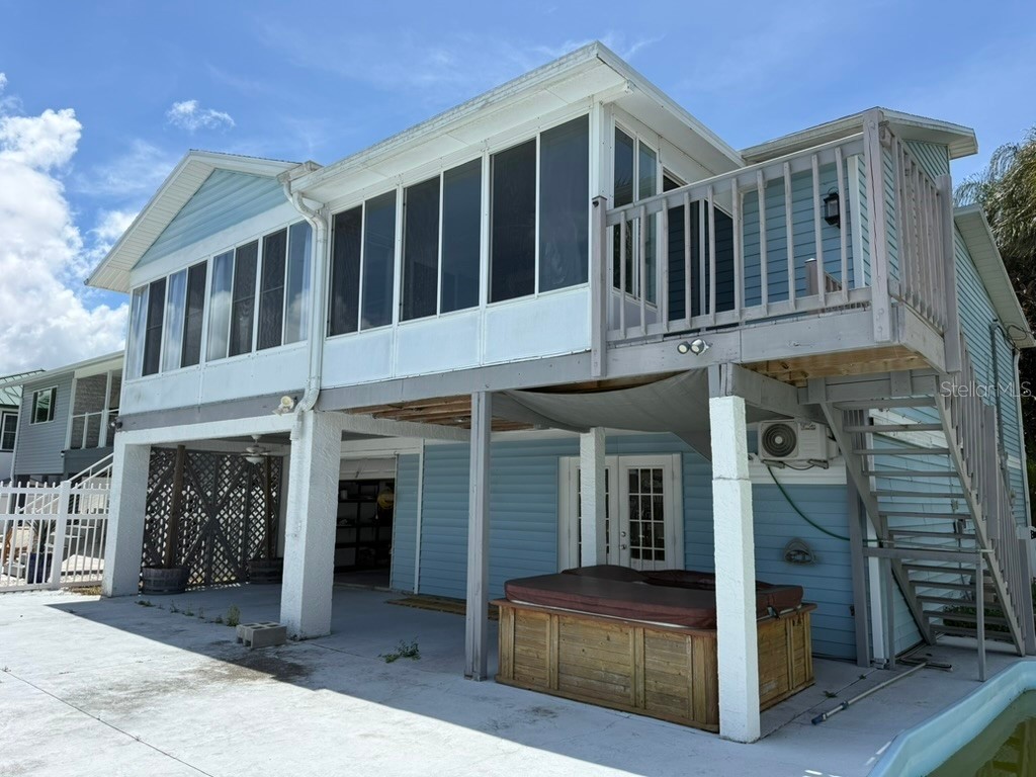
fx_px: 718
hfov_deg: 71.6
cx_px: 518
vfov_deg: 56.8
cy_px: 388
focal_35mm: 24
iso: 80
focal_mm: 6.76
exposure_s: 1/5319
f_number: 1.78
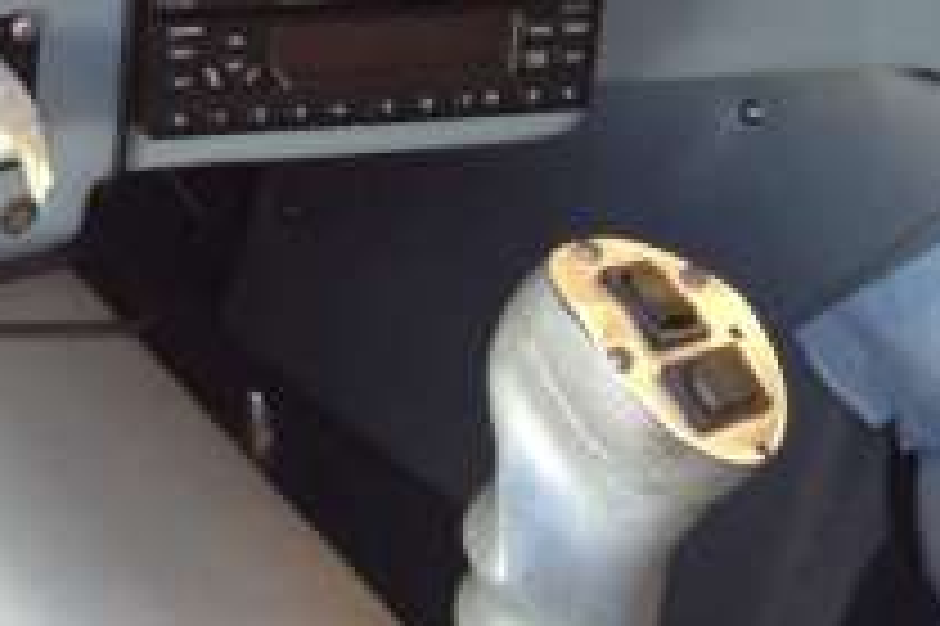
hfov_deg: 19.0
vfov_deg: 13.2
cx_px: -263
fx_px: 2609
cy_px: -194
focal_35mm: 100
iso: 64
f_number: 2.4
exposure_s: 1/30
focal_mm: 4.28
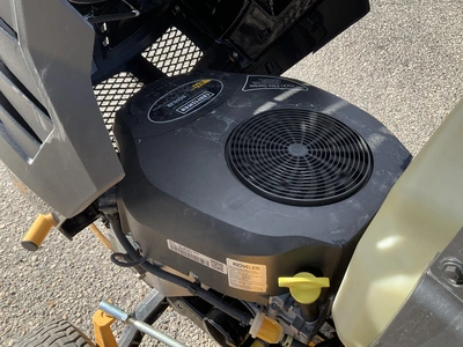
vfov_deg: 48.2
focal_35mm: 29
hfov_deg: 61.7
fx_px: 388
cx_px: 232
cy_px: 174
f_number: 1.8
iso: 25
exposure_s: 1/486
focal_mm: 3
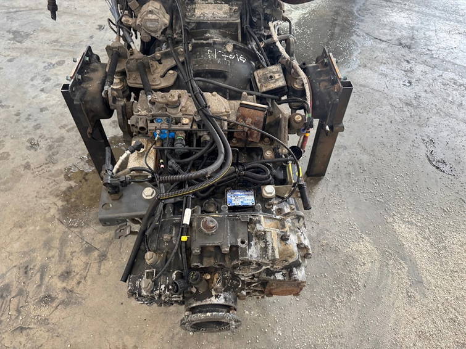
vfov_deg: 56.8
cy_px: 174
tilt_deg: -50.1
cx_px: 233
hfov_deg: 71.6
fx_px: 323
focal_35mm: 24
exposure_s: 1/50
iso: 320
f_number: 1.78
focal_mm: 6.76
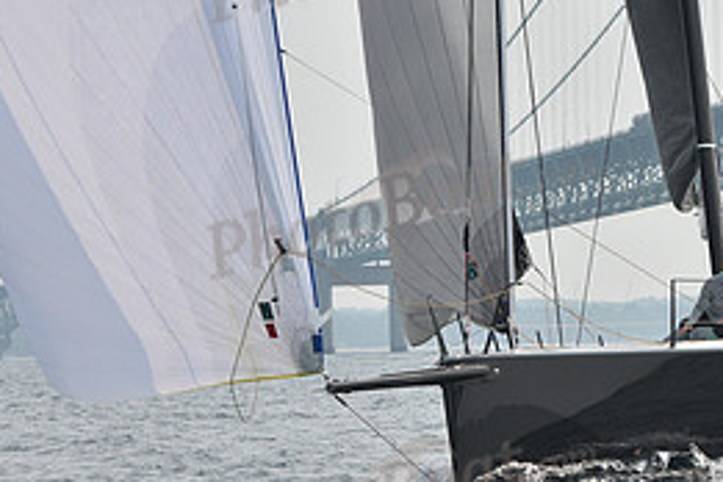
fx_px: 6025
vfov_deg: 4.6
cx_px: 742
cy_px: 312
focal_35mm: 300
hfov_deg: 6.8
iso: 250
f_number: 8
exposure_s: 1/1250
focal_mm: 135
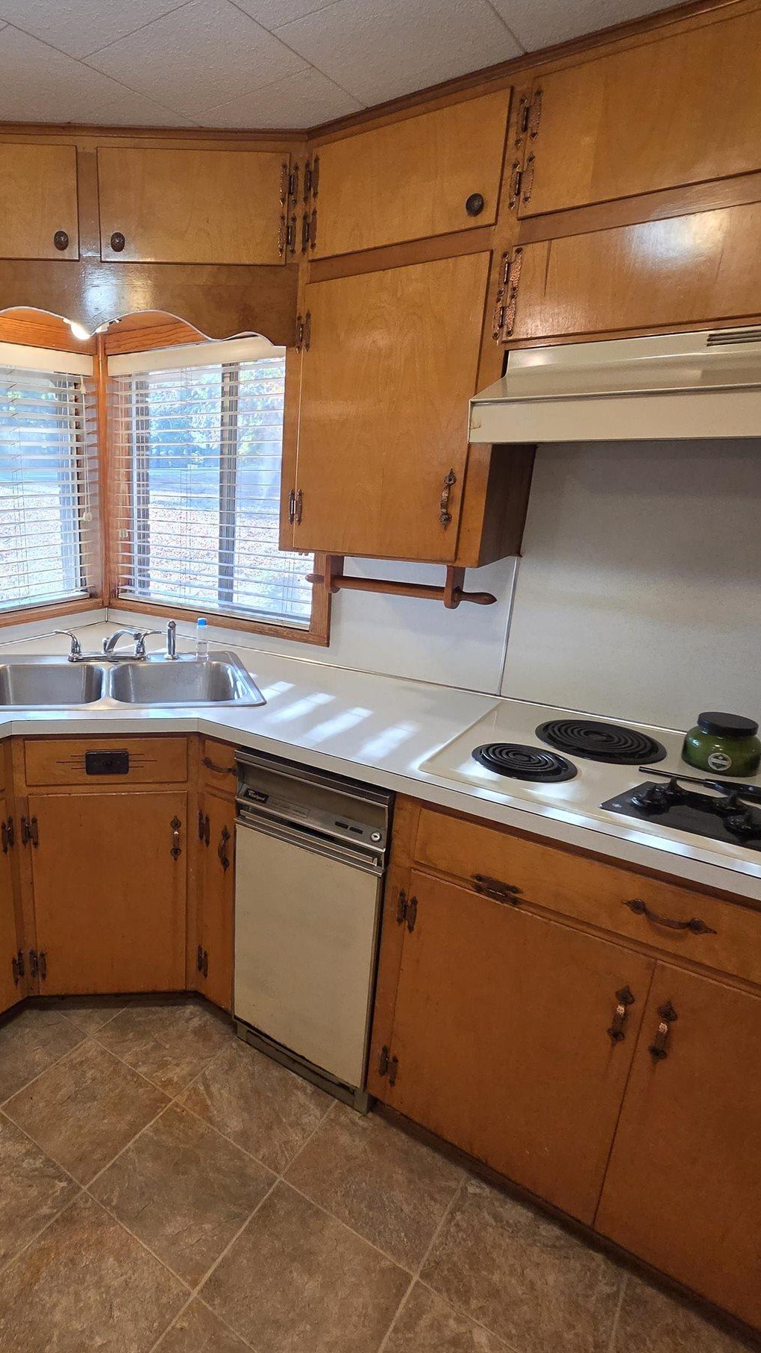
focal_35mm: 18
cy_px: 667
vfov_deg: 92.7
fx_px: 646
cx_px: 157
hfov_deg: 56.7
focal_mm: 2.2
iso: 320
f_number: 2.2
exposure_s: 1/120
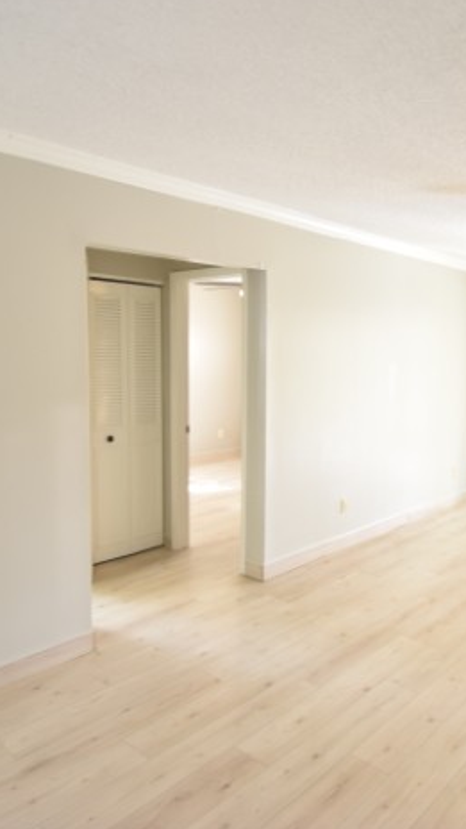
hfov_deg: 41.9
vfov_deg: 70.2
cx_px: 346
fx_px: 589
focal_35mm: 27
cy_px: 404
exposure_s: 1/30
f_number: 3.5
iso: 800
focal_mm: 11
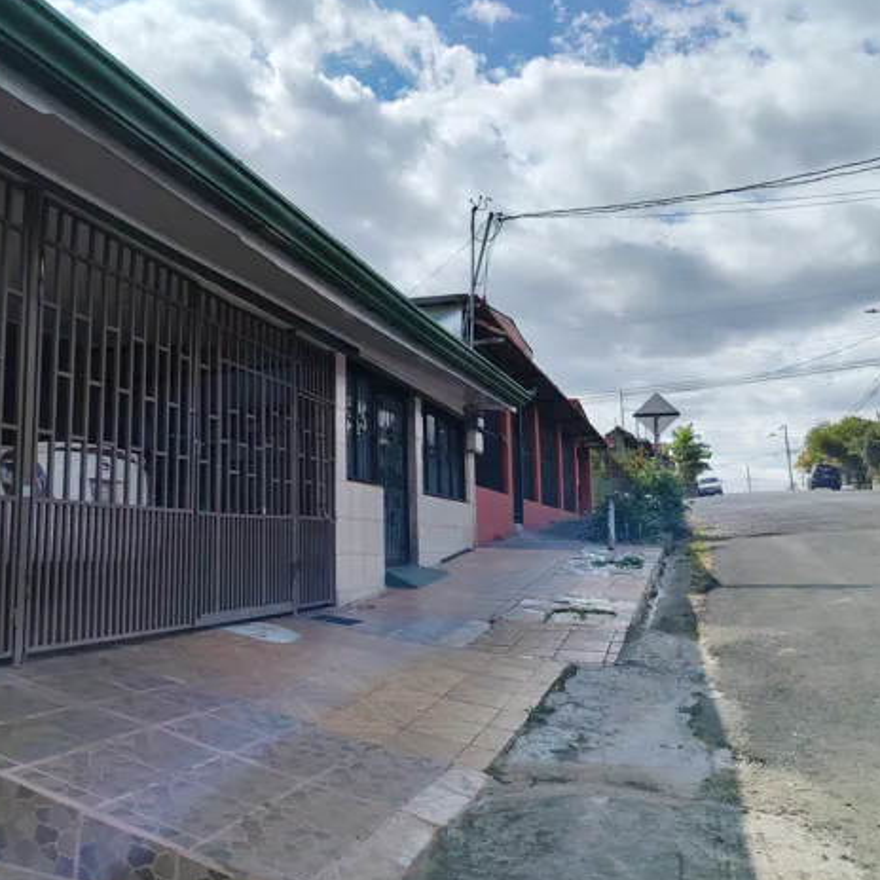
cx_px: 337
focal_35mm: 29
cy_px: 444
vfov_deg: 55.6
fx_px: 834
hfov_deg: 55.1
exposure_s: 1/1486
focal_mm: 5.25
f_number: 1.75
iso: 101
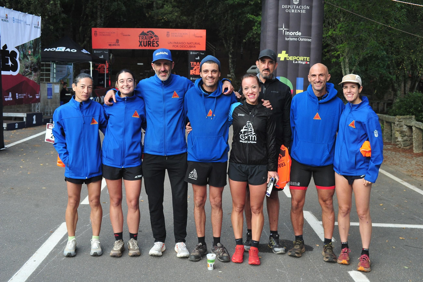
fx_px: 517
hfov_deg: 44.5
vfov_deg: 30.5
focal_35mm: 44
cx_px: 212
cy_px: 141
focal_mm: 44
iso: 1600
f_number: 5.6
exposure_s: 1/640
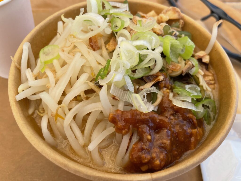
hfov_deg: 67.3
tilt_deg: -55.9
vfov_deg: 53.1
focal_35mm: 26
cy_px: 90
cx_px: 120
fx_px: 181
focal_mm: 4.2
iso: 32
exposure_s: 1/769
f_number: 1.6
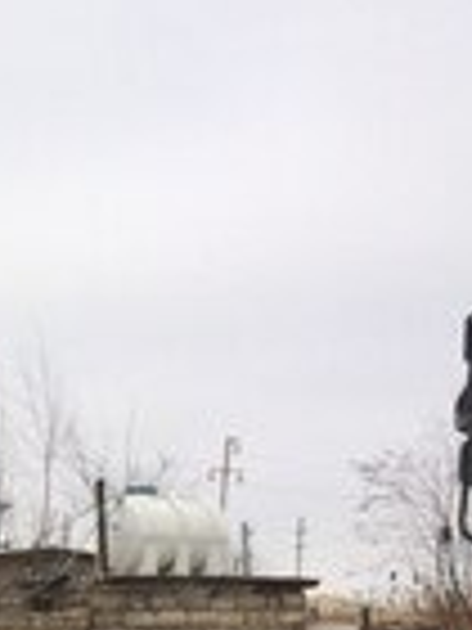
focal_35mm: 103
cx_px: -301
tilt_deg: -14.3
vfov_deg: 16.8
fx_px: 1873
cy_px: 1022
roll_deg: +2.1
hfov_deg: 13.3
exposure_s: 1/1325
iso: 32
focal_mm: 4.15
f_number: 2.2
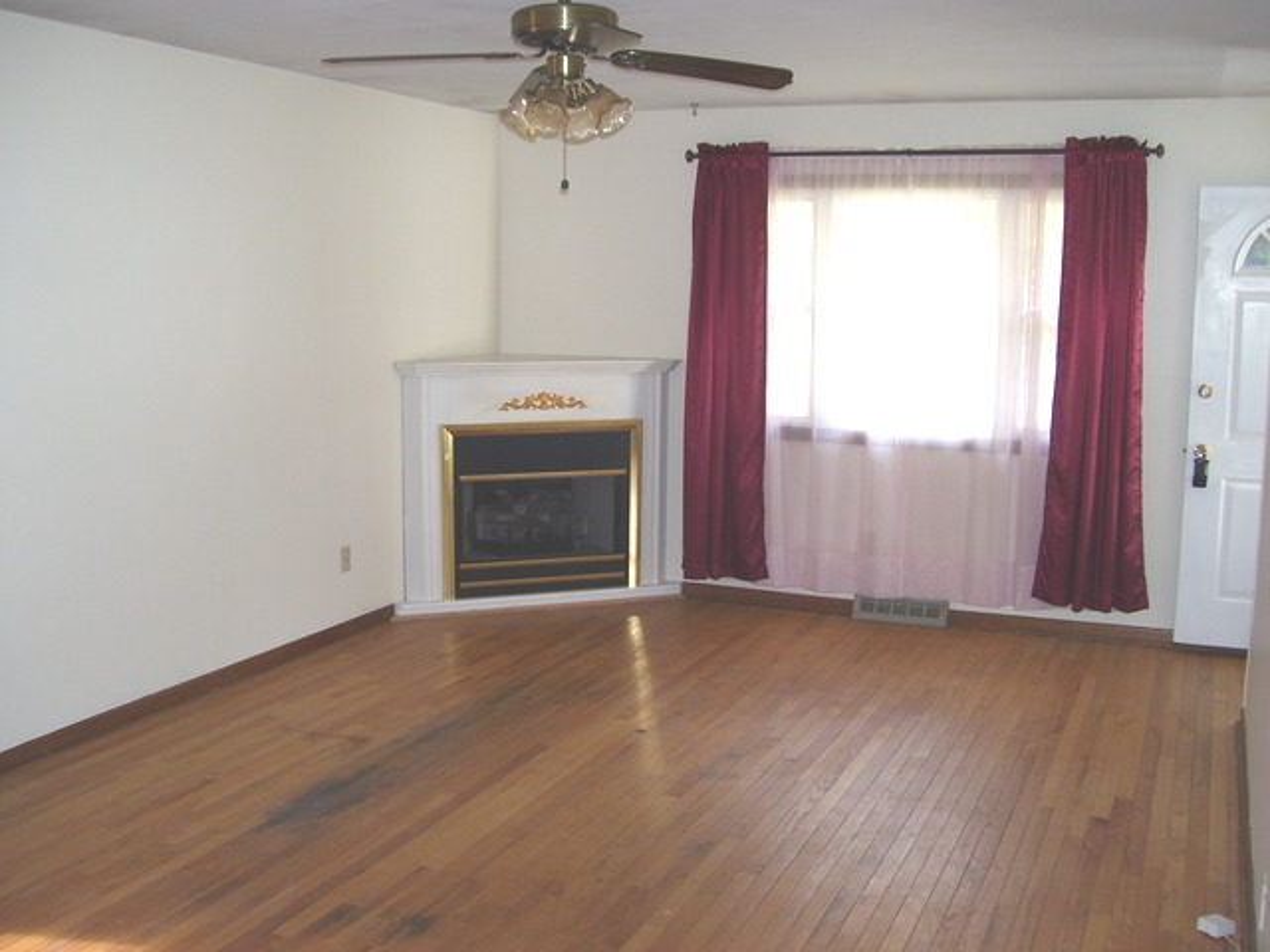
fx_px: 1357
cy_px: 476
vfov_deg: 38.7
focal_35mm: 37
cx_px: 635
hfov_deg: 50.1
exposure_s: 1/60
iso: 80
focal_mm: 6
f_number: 2.7
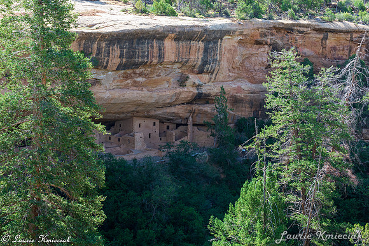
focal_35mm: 60
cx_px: 184
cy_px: 123
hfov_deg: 33.4
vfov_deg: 22.6
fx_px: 615
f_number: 11
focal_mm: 60
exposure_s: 1/200
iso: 1000
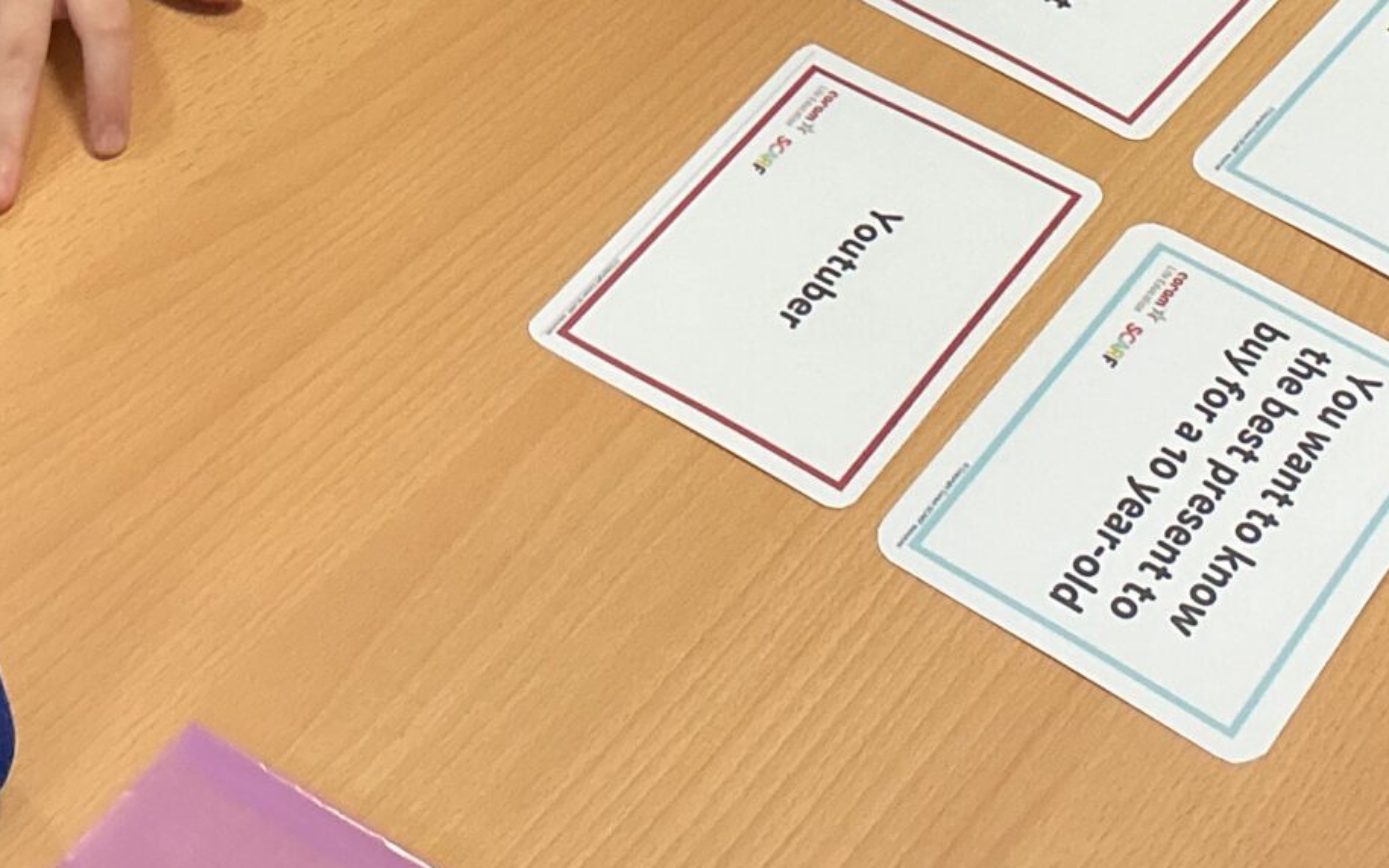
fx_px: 3256
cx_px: 724
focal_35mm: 86
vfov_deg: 14.1
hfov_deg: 24.1
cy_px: -461
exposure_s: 1/60
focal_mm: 3
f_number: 1.8
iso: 80
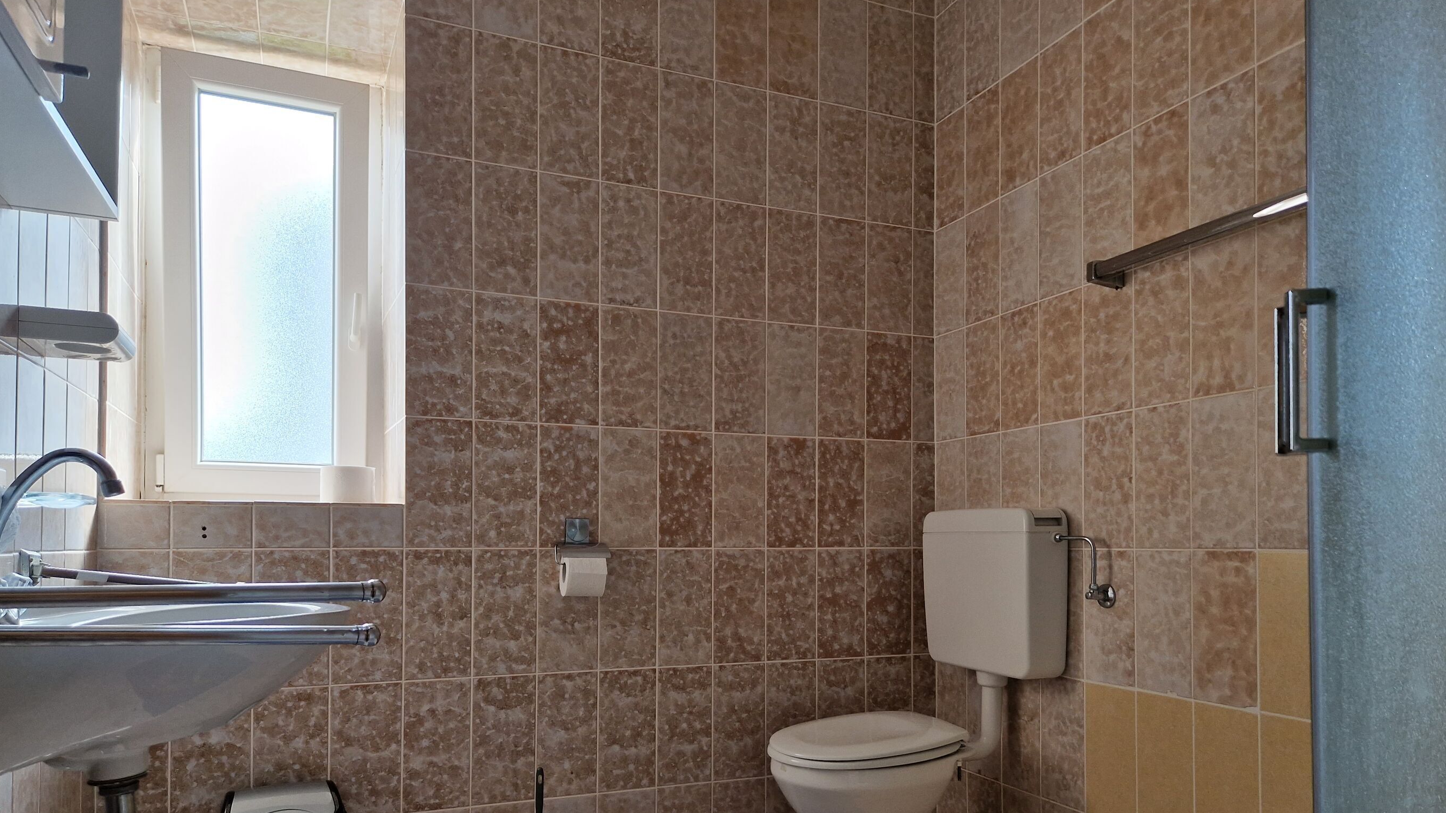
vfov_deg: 43.8
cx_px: 731
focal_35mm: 26
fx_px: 997
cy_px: 539
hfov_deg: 71.9
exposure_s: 1/180
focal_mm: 5.4
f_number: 1.8
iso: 160
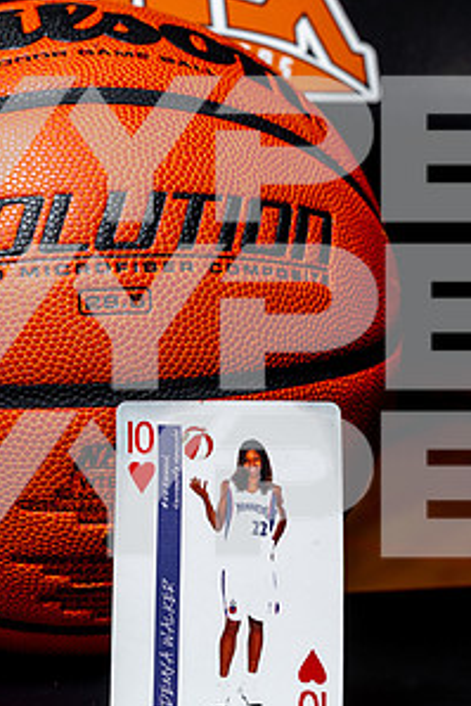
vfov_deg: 30.9
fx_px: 1274
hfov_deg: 20.9
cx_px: 193
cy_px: 317
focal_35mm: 65
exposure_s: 1/125
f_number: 9.5
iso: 100
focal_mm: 43
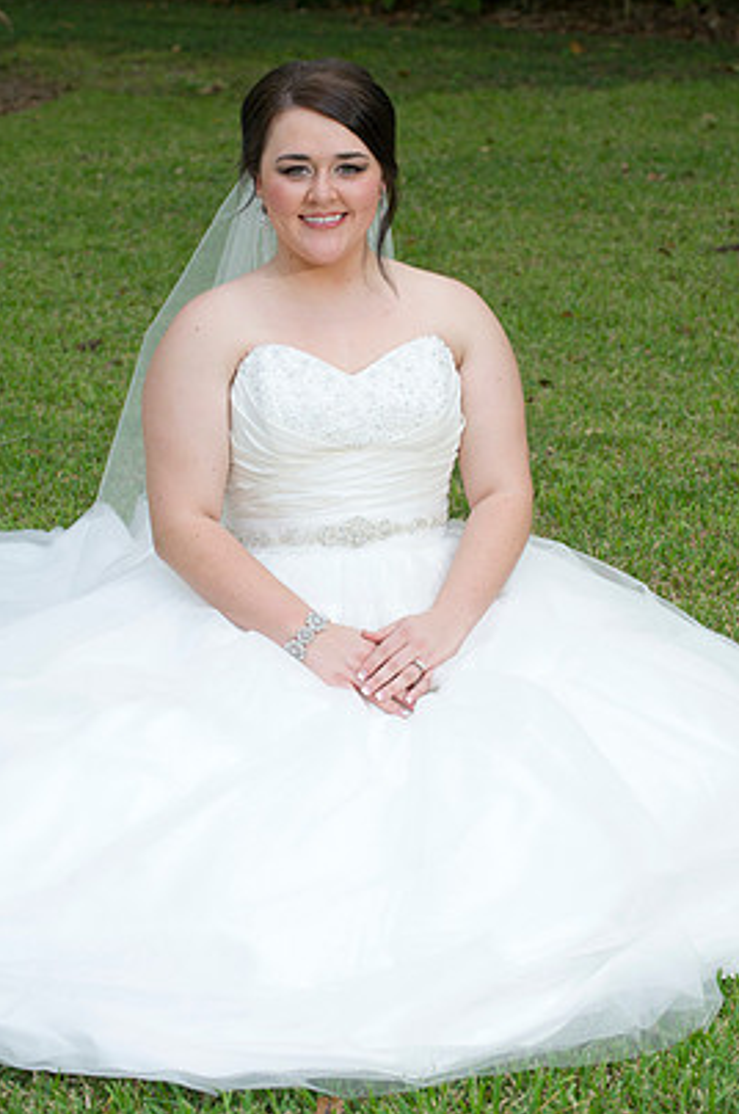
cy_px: 496
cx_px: 382
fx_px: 3615
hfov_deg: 11.7
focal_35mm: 117
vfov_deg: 17.5
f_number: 7.1
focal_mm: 105
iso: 320
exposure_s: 1/125
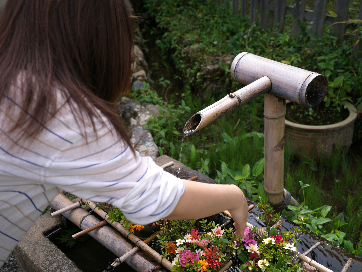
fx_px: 429
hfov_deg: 45.7
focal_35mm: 41
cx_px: 164
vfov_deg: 35.2
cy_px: 144
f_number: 6.3
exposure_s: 1/200
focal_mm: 45
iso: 100
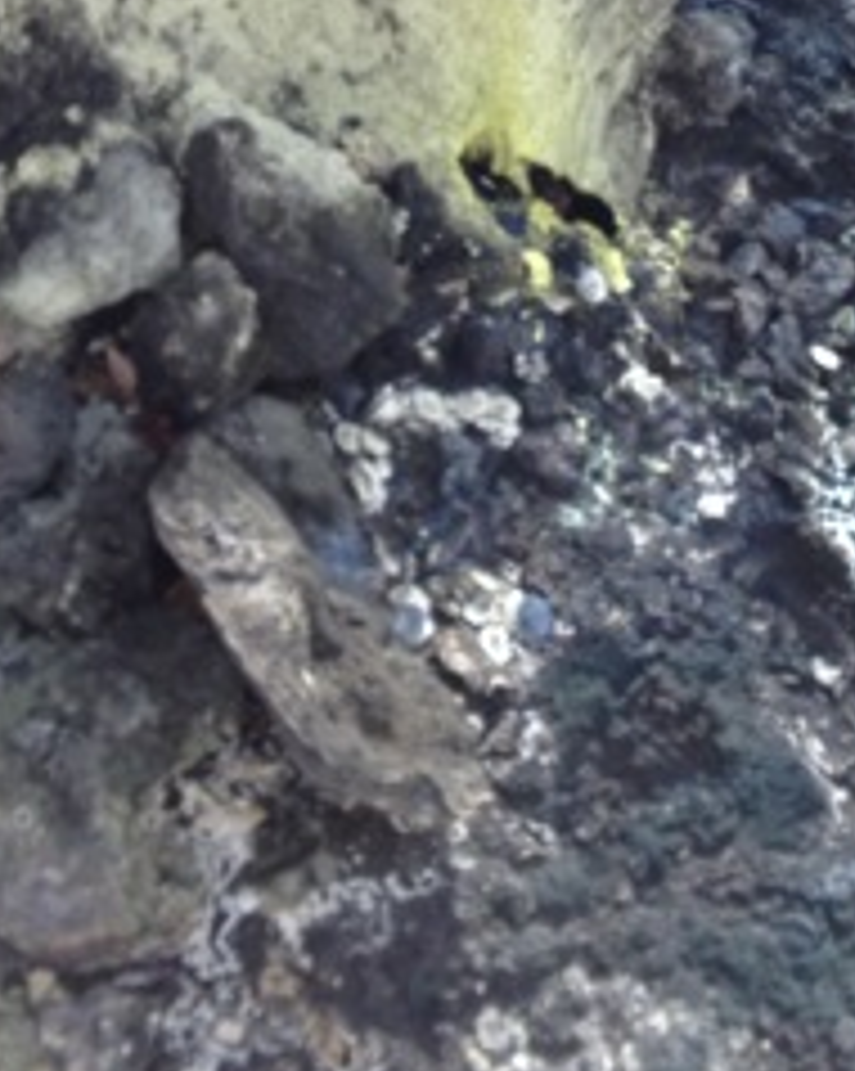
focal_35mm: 92
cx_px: 482
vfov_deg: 20.4
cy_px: 126
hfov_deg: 16.7
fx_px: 2914
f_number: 2.4
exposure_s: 1/552
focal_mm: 4.28
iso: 64
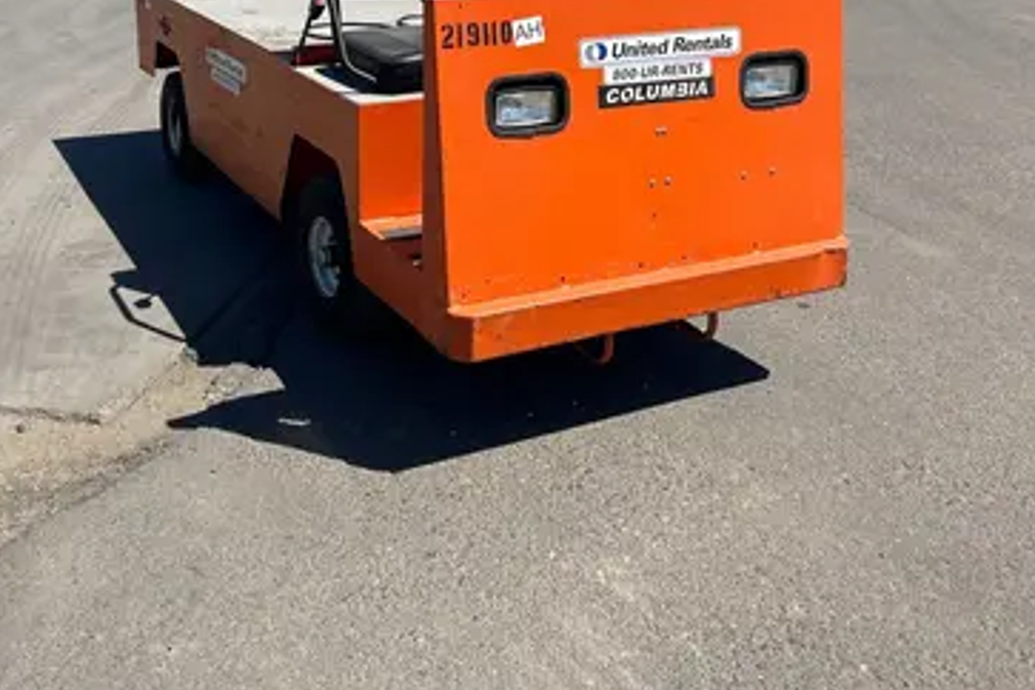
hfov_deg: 47.3
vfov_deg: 31.6
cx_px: 445
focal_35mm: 41
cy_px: 121
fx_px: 1179
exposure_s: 1/4115
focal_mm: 5.7
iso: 50
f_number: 1.5
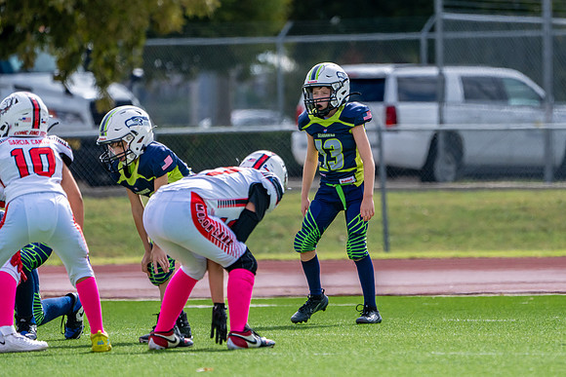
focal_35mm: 564
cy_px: 182
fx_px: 8875
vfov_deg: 2.4
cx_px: 357
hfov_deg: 3.7
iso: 500
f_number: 5.6
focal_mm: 400
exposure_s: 1/3200
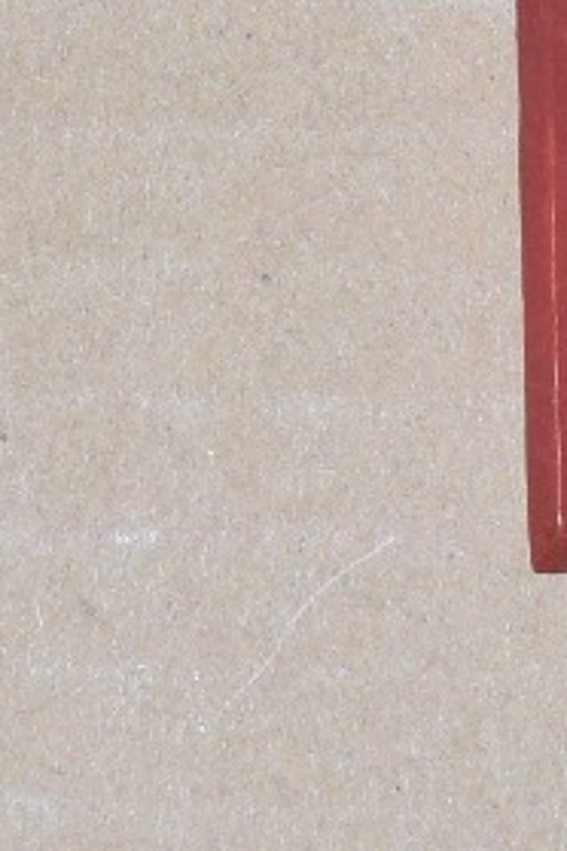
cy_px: -769
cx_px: 341
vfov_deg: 5.8
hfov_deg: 3.9
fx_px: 8269
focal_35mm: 350
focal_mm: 29
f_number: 5.6
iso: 800
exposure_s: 1/125
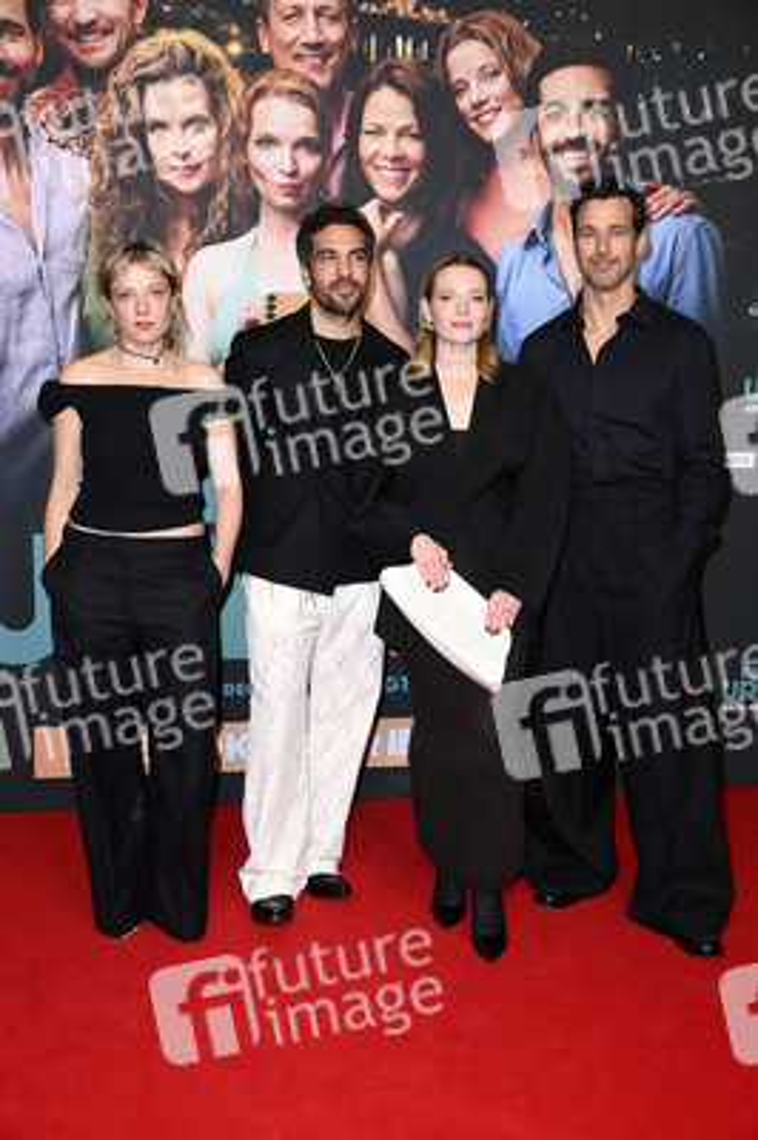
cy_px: 570
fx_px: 1265
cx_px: 379
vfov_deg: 48.5
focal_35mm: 40
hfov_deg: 33.3
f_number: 5.6
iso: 1250
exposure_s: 1/250
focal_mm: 40
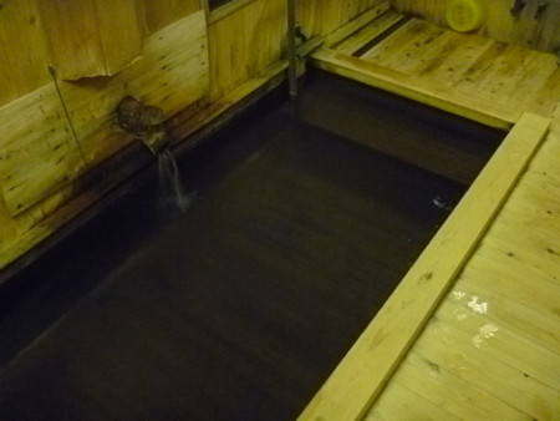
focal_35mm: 35
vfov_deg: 40.7
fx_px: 567
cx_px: 280
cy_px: 210
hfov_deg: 52.6
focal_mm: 6.3
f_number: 3.5
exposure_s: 1/4
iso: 800
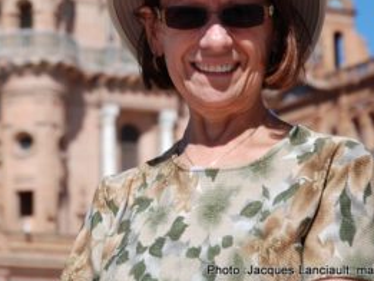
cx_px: 67
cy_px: 51
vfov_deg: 9.7
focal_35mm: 152
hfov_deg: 12.9
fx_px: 1642
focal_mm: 55
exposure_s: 1/500
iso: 110
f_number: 4.5
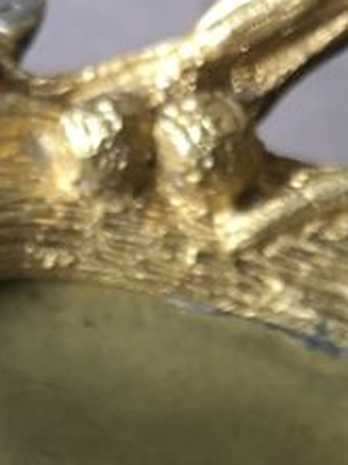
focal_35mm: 130
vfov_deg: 14.1
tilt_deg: -49.1
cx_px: -36
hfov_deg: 11.2
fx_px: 1748
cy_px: 734
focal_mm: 4
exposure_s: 1/25
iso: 40
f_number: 1.8
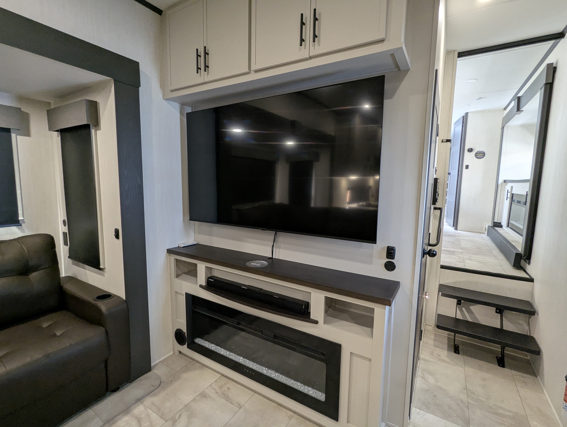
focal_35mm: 16
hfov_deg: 94.4
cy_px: 214
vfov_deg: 78.2
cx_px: 284
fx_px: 262
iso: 229
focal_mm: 2.35
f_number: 2.2
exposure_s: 1/36
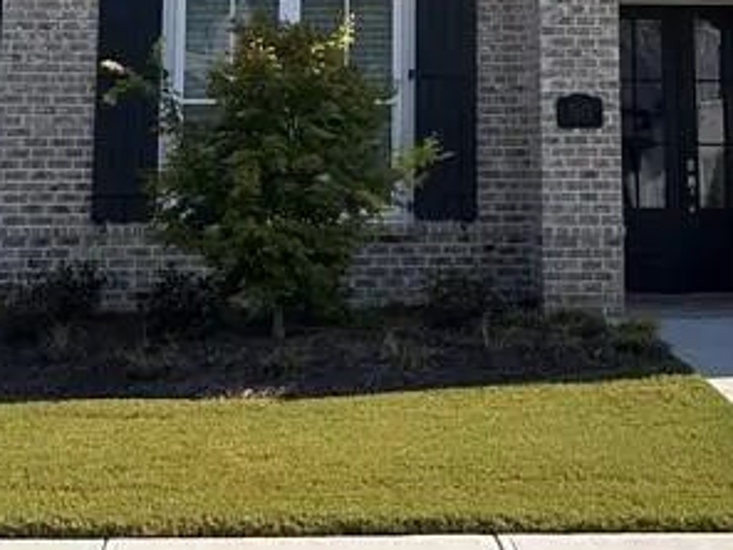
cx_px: 443
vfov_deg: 16.8
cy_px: -149
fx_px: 1758
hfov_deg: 23.5
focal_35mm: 83
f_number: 1.78
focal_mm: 6.86
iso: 80
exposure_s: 1/4762
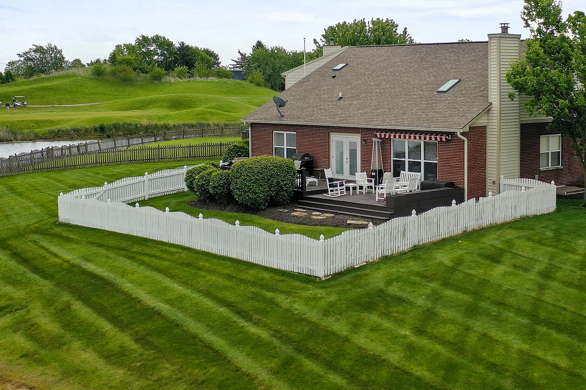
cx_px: 376
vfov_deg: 24.2
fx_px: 911
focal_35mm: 56
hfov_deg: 35.4
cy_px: 159
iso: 100
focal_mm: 10.26
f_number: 2.8
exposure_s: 1/1250
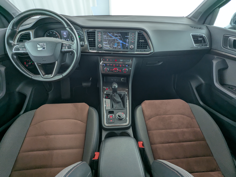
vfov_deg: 78.2
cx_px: 118
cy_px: 88
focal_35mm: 16
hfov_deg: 94.4
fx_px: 109
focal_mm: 2.35
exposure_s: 1/34.9
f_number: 2.2
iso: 64
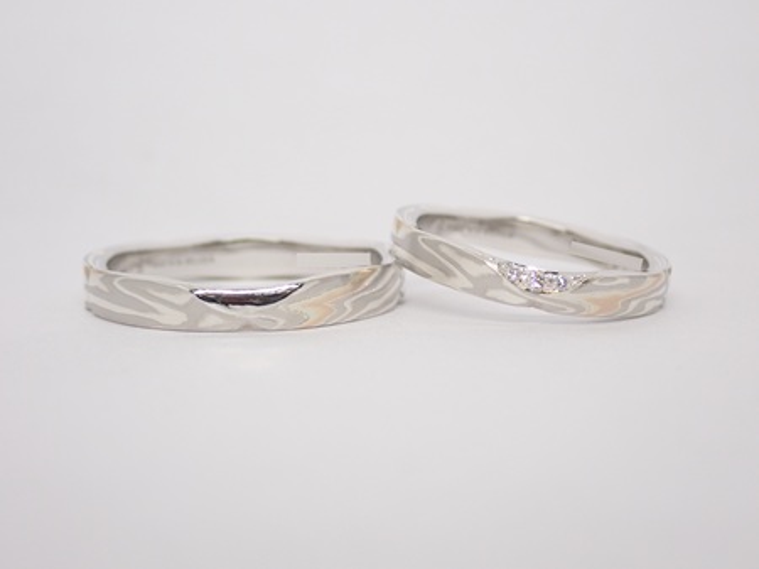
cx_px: 380
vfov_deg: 19.1
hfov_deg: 25.3
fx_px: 1687
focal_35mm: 77
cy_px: 284
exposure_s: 1/125
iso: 200
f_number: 4.1
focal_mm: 13.65
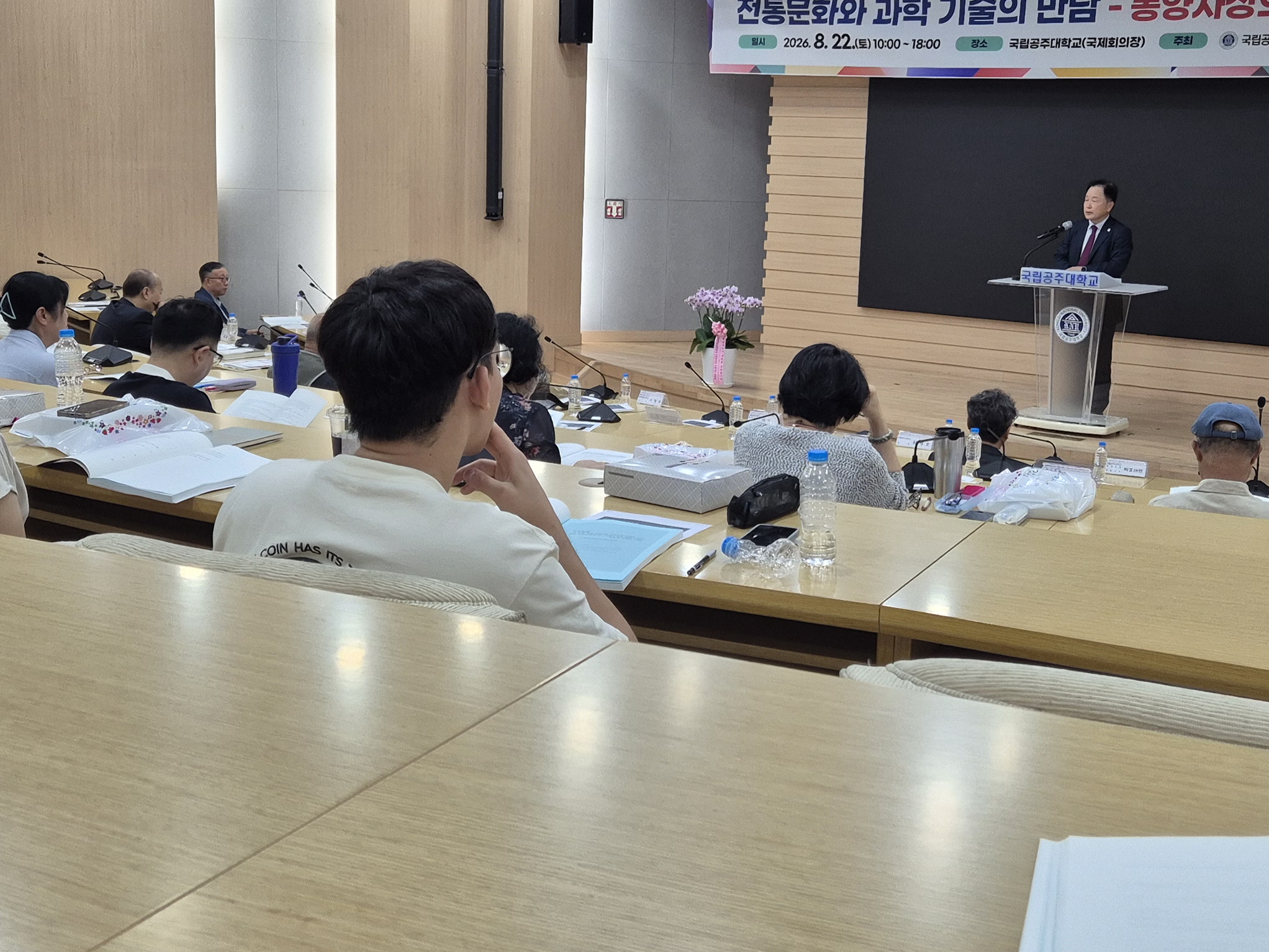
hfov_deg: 42.0
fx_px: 1650
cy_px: 395
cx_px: 686
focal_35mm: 45
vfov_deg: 32.1
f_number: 1.8
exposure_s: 1/120
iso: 160
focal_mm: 5.4
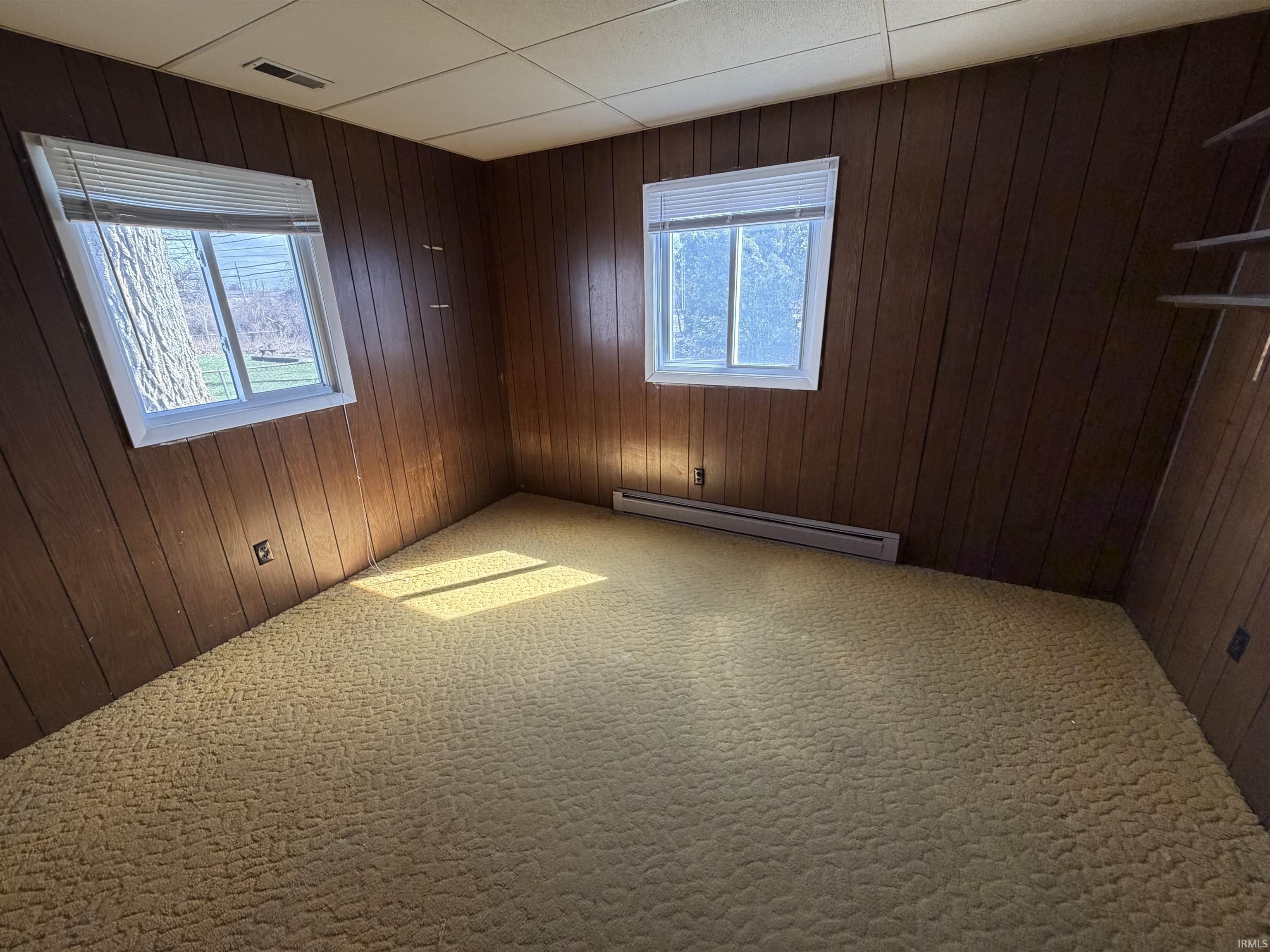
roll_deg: +1.4
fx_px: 514
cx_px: 635
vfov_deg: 85.7
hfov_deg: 102.1
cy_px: 476
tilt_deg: -19.5
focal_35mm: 14
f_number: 2.2
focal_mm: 2.22
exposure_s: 1/98
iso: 320
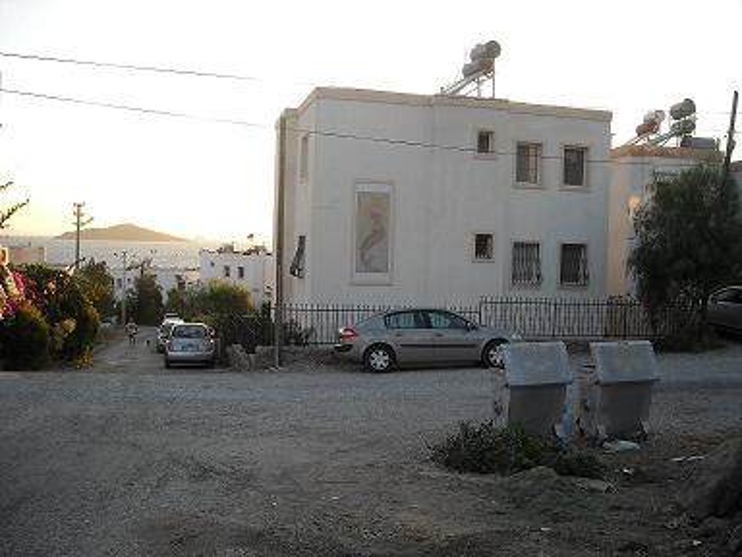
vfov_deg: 40.7
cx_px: 371
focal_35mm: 35
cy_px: 278
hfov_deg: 52.6
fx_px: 750
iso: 64
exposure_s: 1/184
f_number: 2.8
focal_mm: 5.7
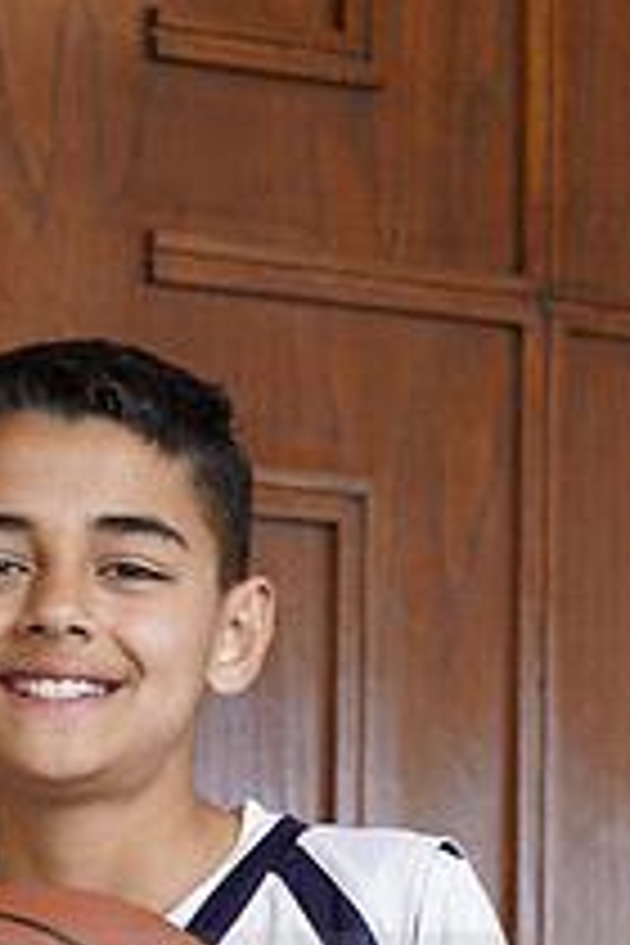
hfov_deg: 5.8
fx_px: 6168
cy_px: 994
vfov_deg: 8.7
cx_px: 126
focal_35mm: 235
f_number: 5.6
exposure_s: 1/60
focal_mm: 85
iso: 200
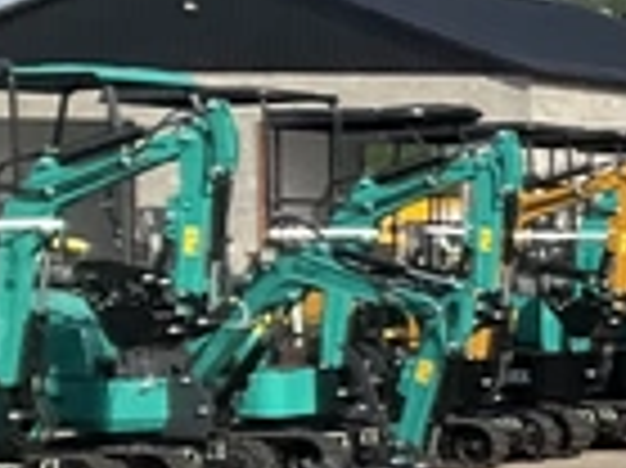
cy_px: 511
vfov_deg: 9.4
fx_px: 2837
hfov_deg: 10.6
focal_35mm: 157
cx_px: 1549
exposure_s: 1/1577
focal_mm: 3
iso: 25
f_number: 1.8
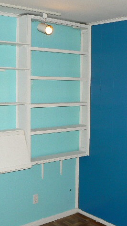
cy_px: 113
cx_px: 84
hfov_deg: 22.5
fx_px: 318
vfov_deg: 39.2
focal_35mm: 53
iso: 100
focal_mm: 6
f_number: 2.8
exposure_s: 1/30
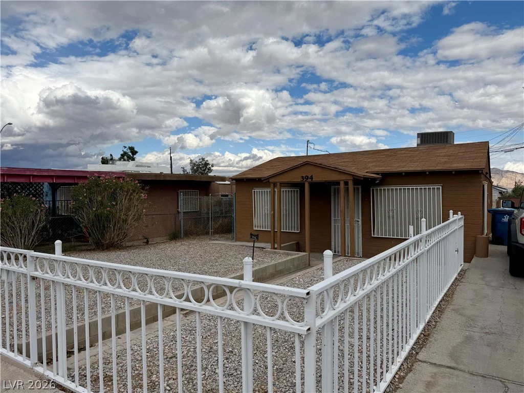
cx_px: 262
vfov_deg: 56.8
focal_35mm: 24
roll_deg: +0.7
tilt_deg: -1.6
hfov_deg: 71.6
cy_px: 196
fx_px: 363
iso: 80
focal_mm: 6.76
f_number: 1.78
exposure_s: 1/7353
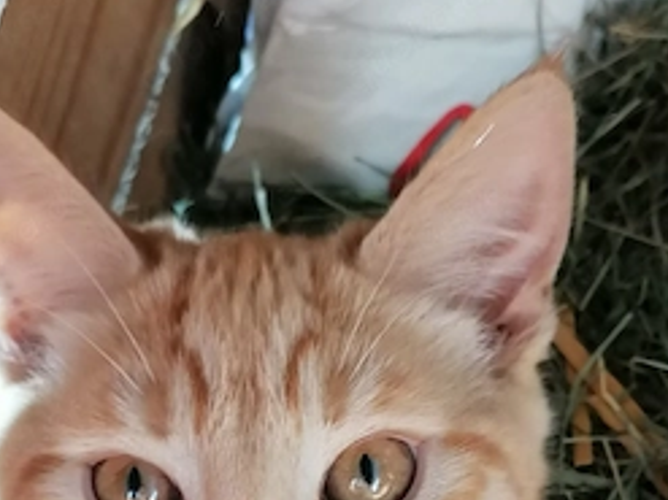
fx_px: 1562
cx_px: 276
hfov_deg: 24.1
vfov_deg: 17.8
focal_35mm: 81
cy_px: 481
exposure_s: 1/50
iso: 200
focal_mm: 4.75
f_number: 1.8
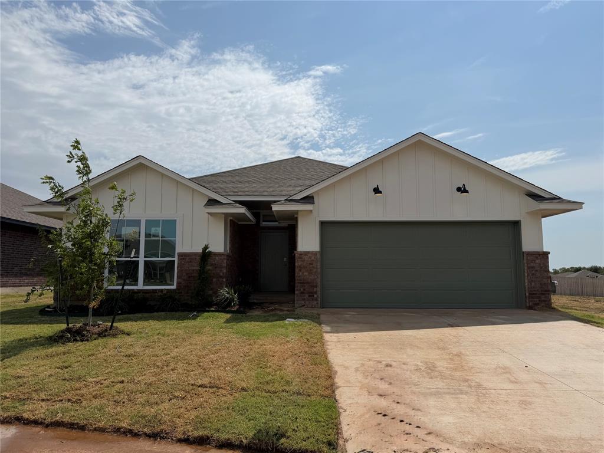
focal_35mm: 24
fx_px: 419
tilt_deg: +6.3
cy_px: 226
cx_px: 302
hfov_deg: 71.6
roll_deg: +0.5
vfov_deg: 56.8
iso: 80
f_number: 1.78
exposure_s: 1/14286
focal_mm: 6.76
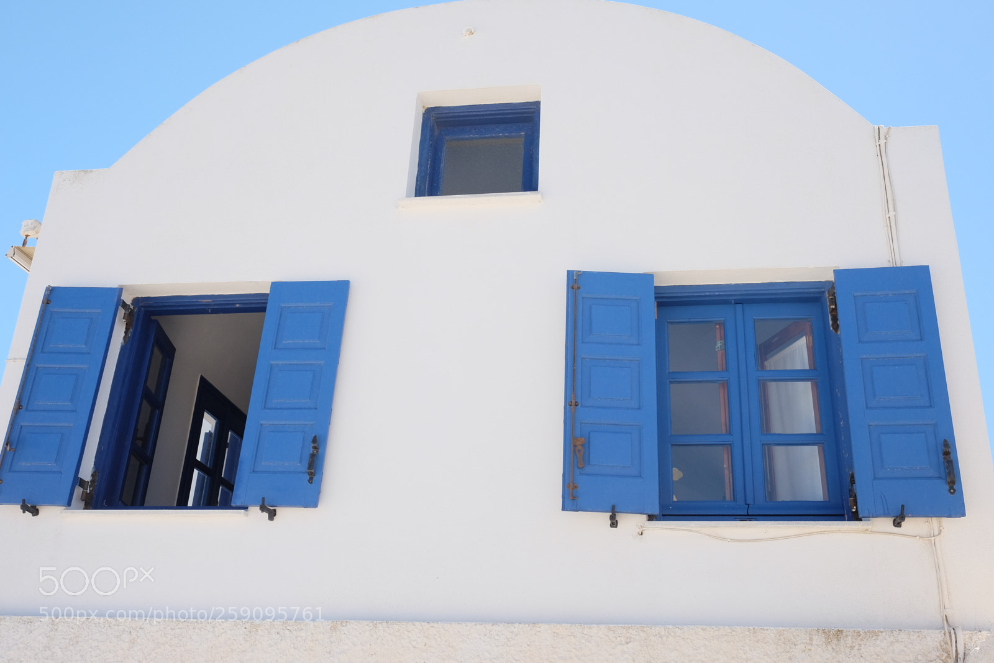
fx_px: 966
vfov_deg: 37.9
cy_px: 332
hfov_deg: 54.4
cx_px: 497
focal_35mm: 35
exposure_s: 1/110
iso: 800
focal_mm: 23
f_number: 8
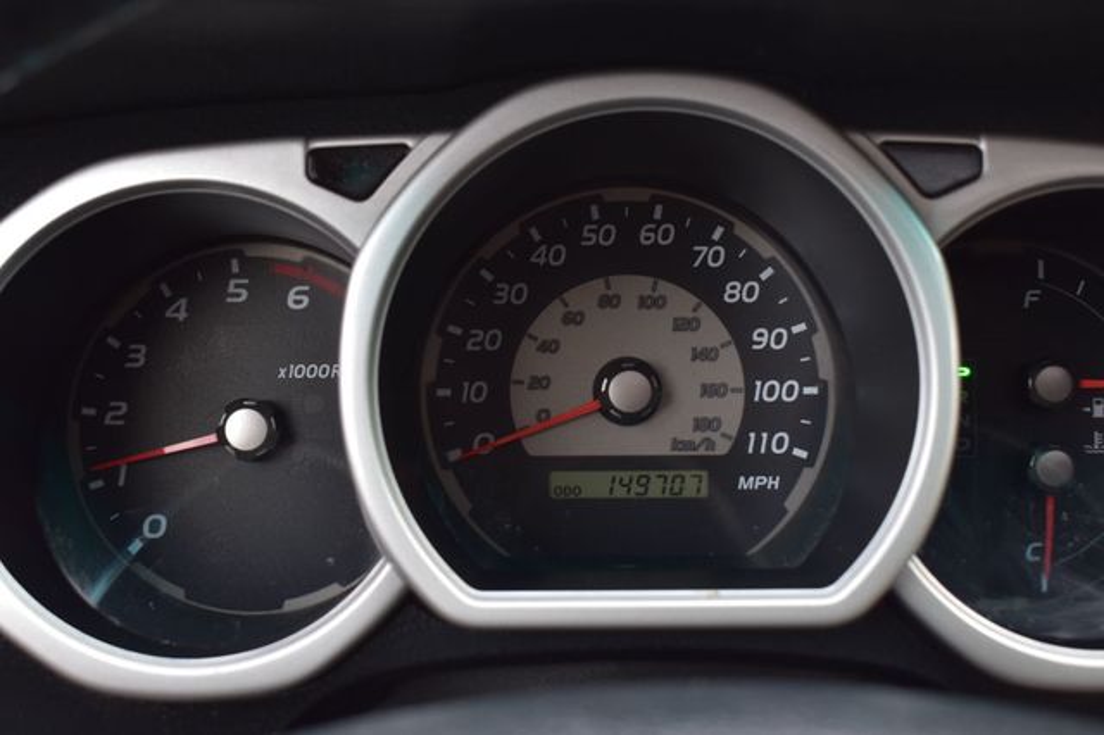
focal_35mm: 48
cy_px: 368
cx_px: 552
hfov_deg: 41.1
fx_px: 1471
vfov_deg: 28.0
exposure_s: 1/15
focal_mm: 32
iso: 450
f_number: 6.3
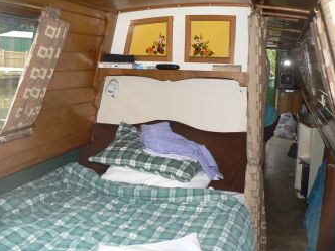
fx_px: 377
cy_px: 131
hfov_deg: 47.8
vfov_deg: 36.8
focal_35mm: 39
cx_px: 180
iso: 100
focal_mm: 6
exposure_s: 1/30
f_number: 2.8
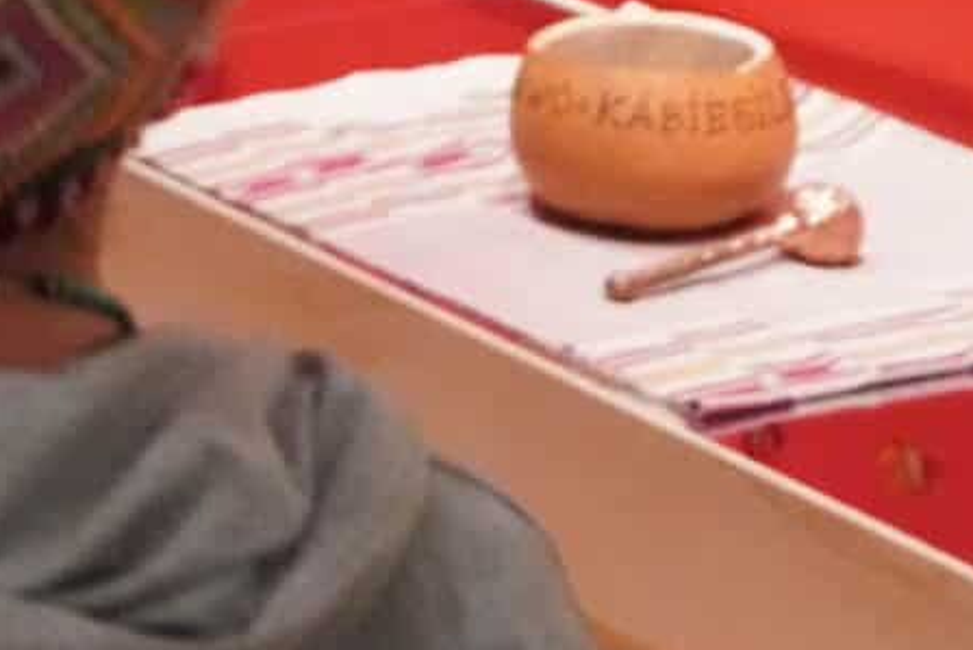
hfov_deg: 9.7
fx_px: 5407
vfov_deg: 6.6
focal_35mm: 200
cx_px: -880
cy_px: -779
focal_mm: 35
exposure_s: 1/125
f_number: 2.8
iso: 12800
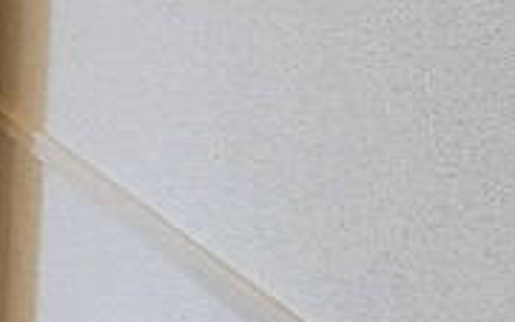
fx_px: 1024
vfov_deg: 16.5
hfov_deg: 19.1
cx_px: -475
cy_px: -137
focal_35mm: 73
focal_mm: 1.74
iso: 250
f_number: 2.2
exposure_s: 1/60
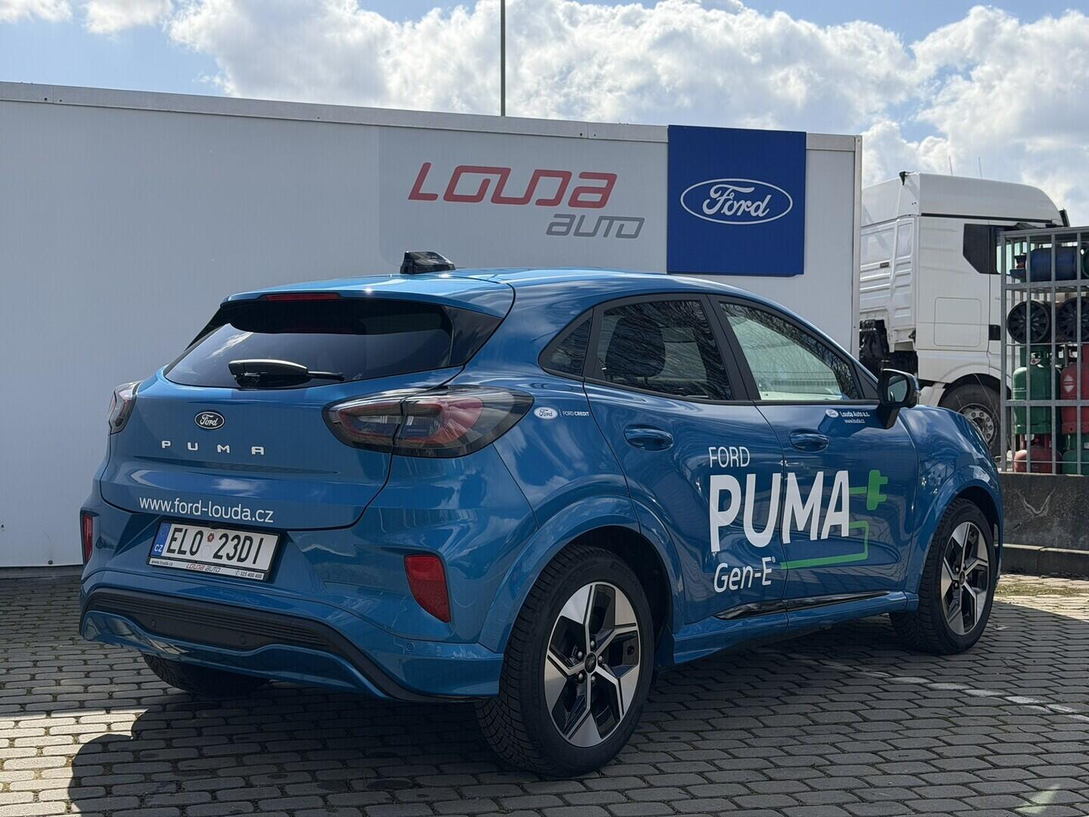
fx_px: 1510
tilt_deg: -1.7
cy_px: 408
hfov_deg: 39.7
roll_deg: +0.5
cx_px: 544
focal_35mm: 48
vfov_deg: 30.3
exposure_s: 1/6024
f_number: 1.78
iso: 80
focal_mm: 6.76
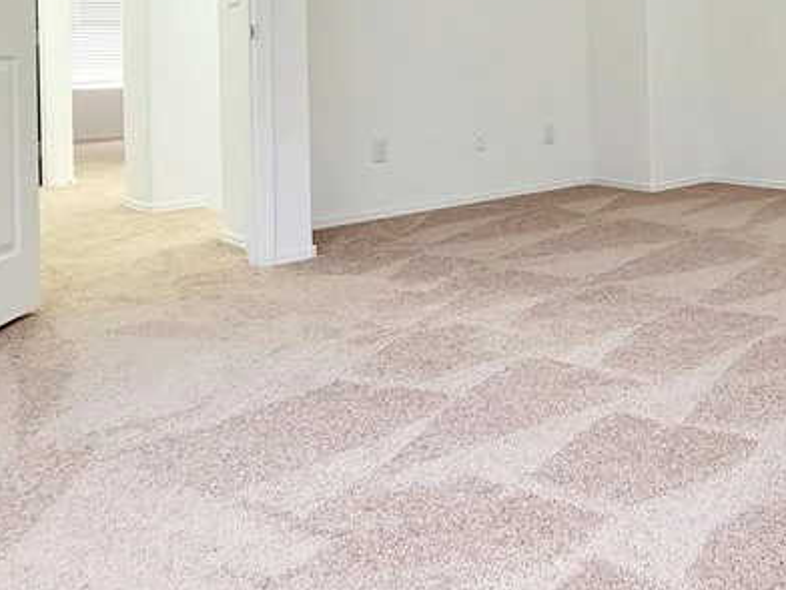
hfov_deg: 51.4
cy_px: 48
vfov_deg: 38.6
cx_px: 602
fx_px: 772
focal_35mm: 34
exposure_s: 1/60.2
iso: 200
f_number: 2.2
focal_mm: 2.2
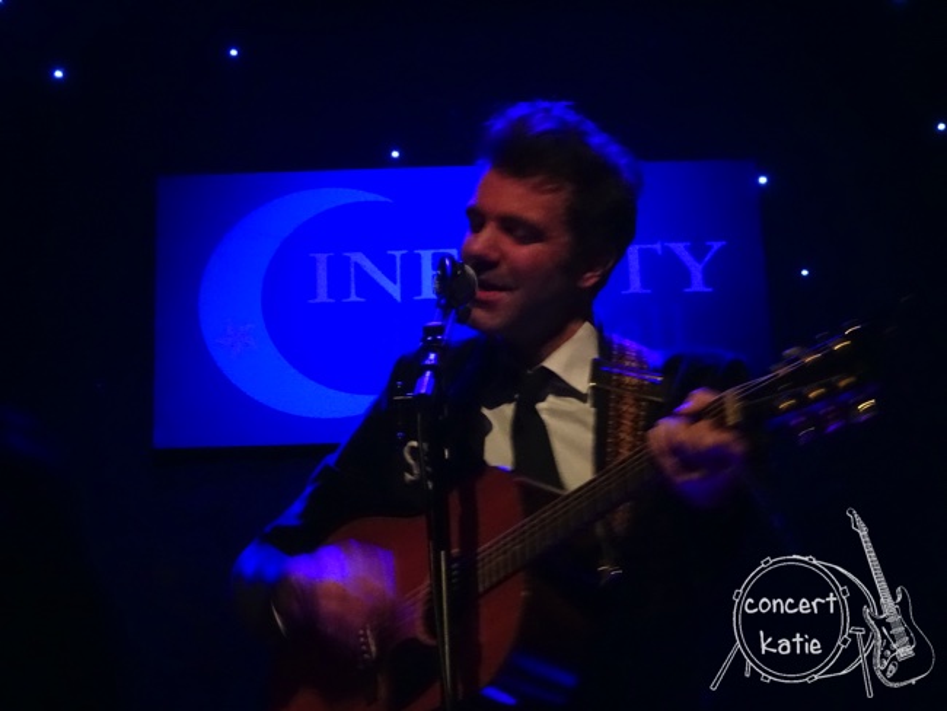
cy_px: 356
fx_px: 2737
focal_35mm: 100
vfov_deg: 14.8
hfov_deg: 19.6
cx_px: 474
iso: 1600
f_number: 5
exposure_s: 1/13
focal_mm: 17.01
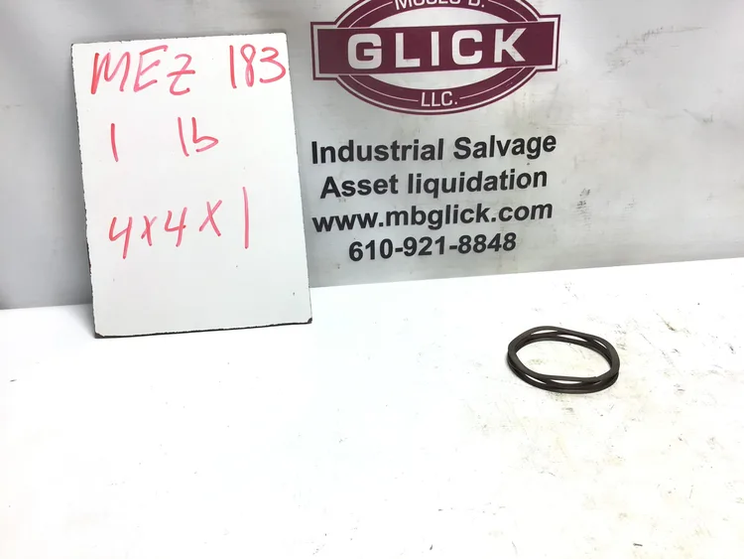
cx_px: 372
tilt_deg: -24.4
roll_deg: +1.7
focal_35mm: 31
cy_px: 280
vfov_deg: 45.5
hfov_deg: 58.3
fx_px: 666
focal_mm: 3.3
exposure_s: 1/146
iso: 25
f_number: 2.4
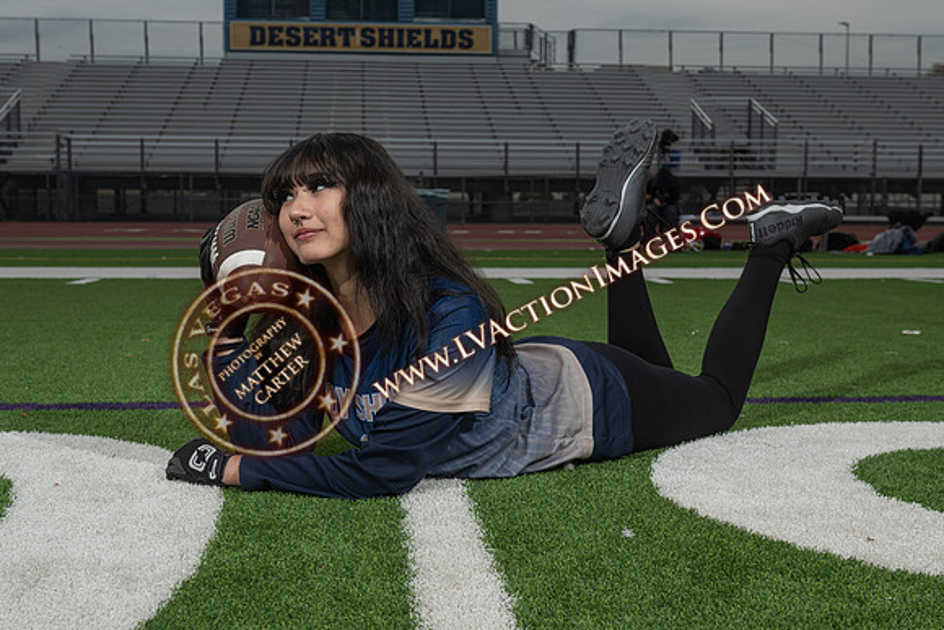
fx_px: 1327
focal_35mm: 51
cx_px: 492
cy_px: 332
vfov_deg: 26.7
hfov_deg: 39.1
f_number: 8
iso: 160
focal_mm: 48
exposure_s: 1/200
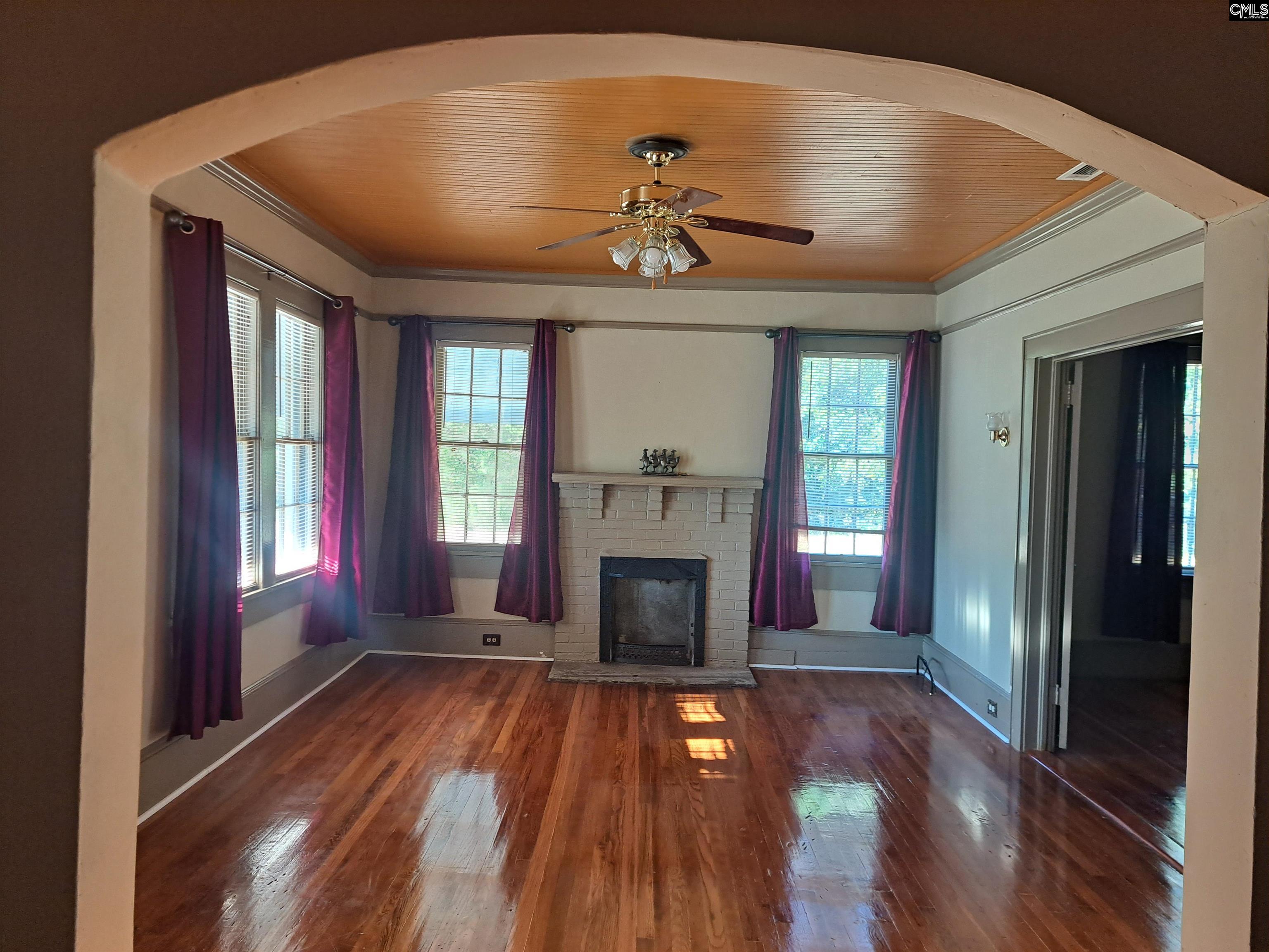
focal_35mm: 24
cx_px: 634
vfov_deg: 56.8
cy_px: 476
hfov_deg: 71.6
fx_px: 880
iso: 125
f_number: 1.8
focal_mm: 5.23
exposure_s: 1/60
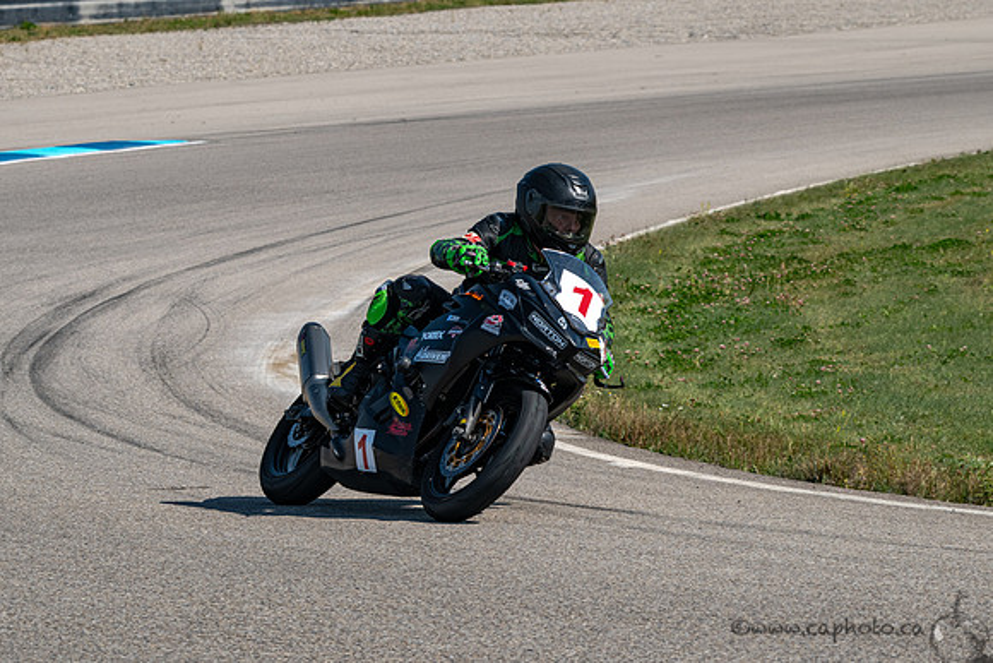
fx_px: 6839
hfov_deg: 8.3
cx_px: 490
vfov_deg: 5.5
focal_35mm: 248
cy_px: 332
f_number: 11
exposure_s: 1/800
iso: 250
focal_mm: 180
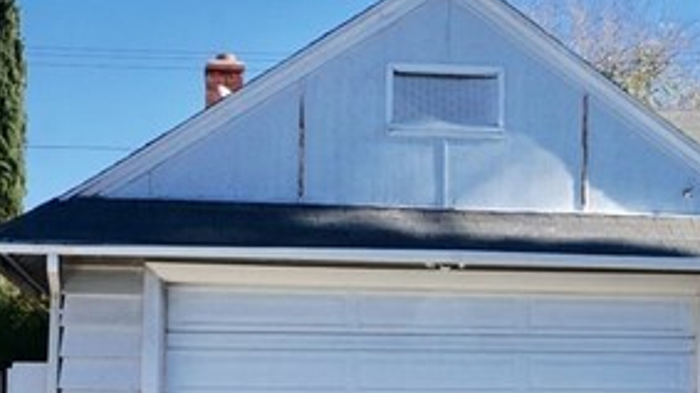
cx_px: 643
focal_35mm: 103
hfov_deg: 20.3
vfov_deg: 11.7
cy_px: 251
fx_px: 1915
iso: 100
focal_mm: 29
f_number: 13
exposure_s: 1/125
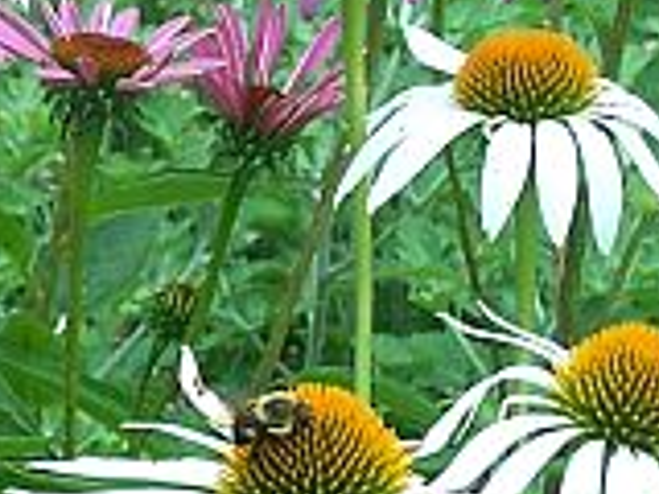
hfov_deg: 4.3
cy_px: 163
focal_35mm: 458
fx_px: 8719
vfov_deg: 3.2
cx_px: 107
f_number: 3.2
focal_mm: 17.5
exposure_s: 1/180
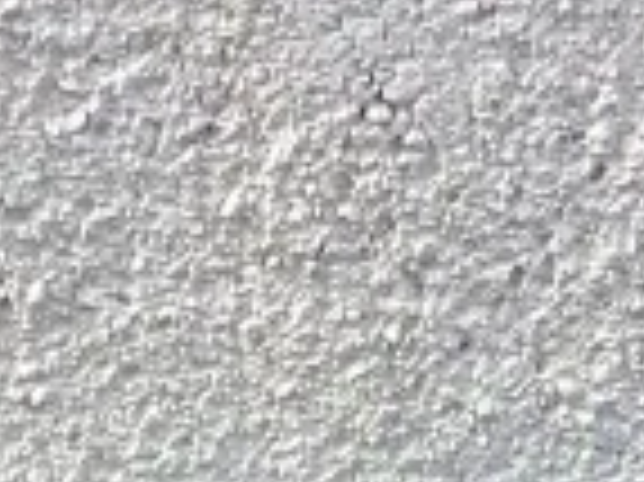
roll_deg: +0.5
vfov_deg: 8.6
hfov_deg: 12.6
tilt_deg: -35.1
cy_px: 1194
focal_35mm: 156
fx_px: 2900
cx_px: 72
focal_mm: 3.3
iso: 25
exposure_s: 1/120
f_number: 2.4
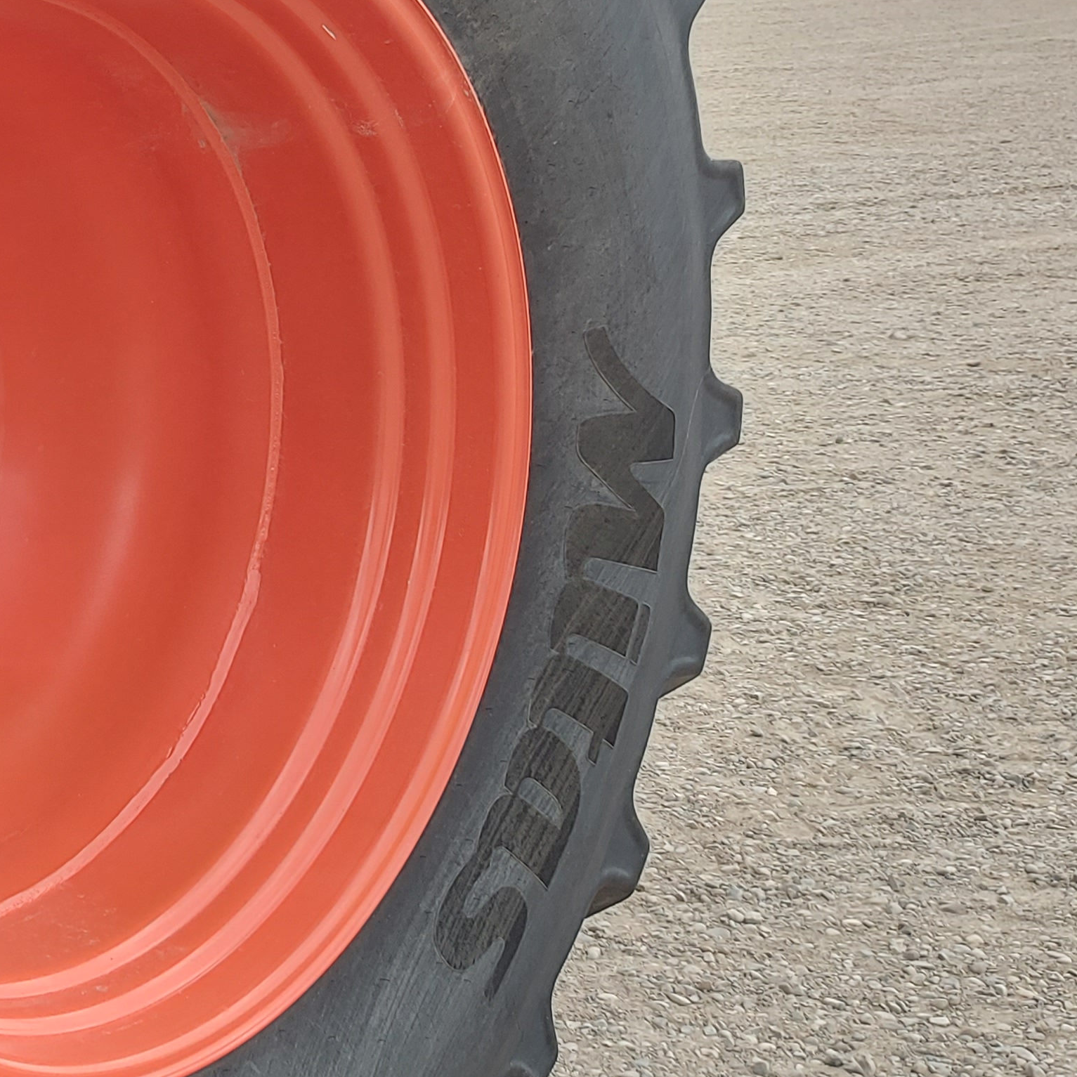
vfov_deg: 26.9
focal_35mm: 64
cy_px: 495
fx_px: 2253
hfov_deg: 24.2
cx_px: -249
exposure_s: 1/120
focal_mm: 5.23
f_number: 1.8
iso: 40
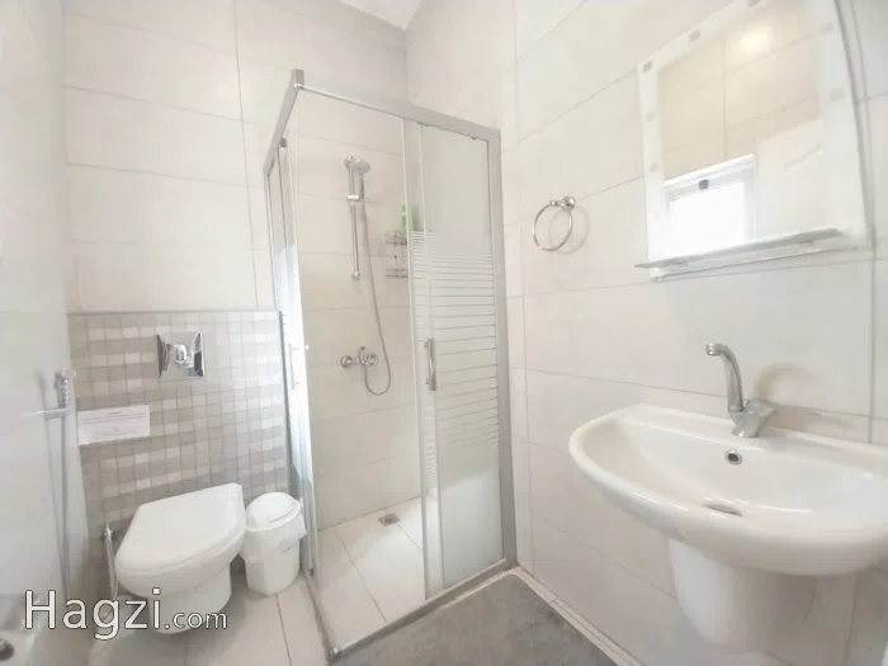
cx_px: 444
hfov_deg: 106.2
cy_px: 333
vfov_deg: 89.9
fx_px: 333
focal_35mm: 13
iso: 200
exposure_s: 1/33
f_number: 2.2
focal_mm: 1.3
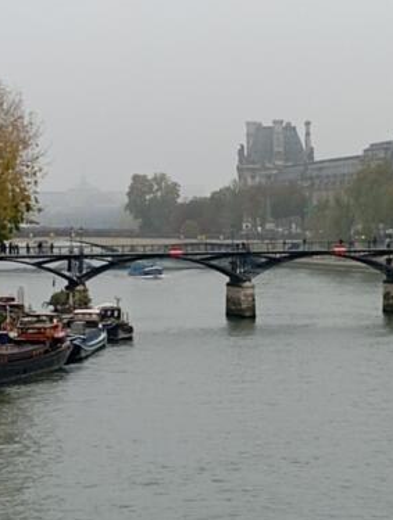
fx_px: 2231
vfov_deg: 13.3
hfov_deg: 10.1
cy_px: 232
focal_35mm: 148
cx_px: 226
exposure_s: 1/123
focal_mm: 4.27
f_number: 1.8
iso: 100
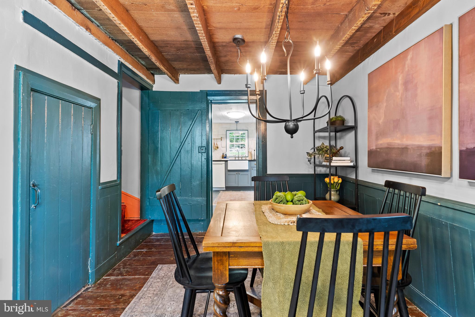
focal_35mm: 18
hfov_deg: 90.0
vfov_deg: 67.4
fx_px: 237
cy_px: 158
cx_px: 238
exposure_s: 1/2.5
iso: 500
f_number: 8
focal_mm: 18
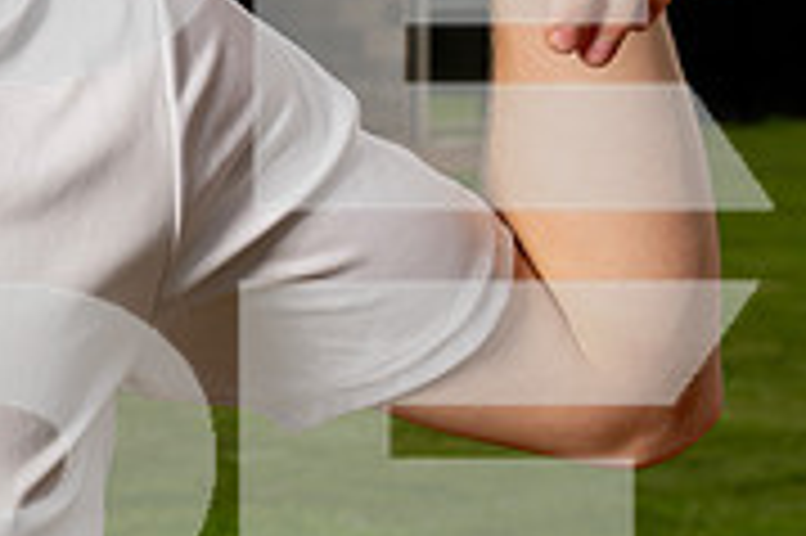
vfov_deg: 7.6
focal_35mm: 179
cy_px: -44
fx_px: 4004
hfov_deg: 11.0
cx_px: -417
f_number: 8
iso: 50
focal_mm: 51
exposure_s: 1/250
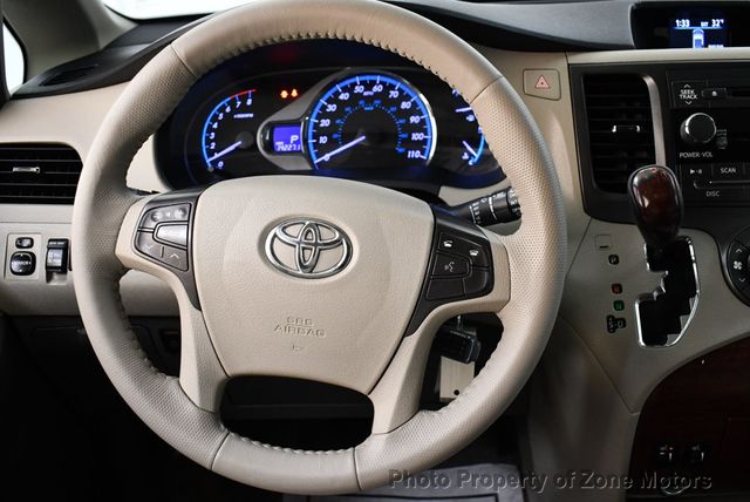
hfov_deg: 53.1
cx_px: 375
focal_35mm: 36
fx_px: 751
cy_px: 251
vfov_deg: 36.9
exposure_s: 1/125
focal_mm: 18
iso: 1600
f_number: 3.5
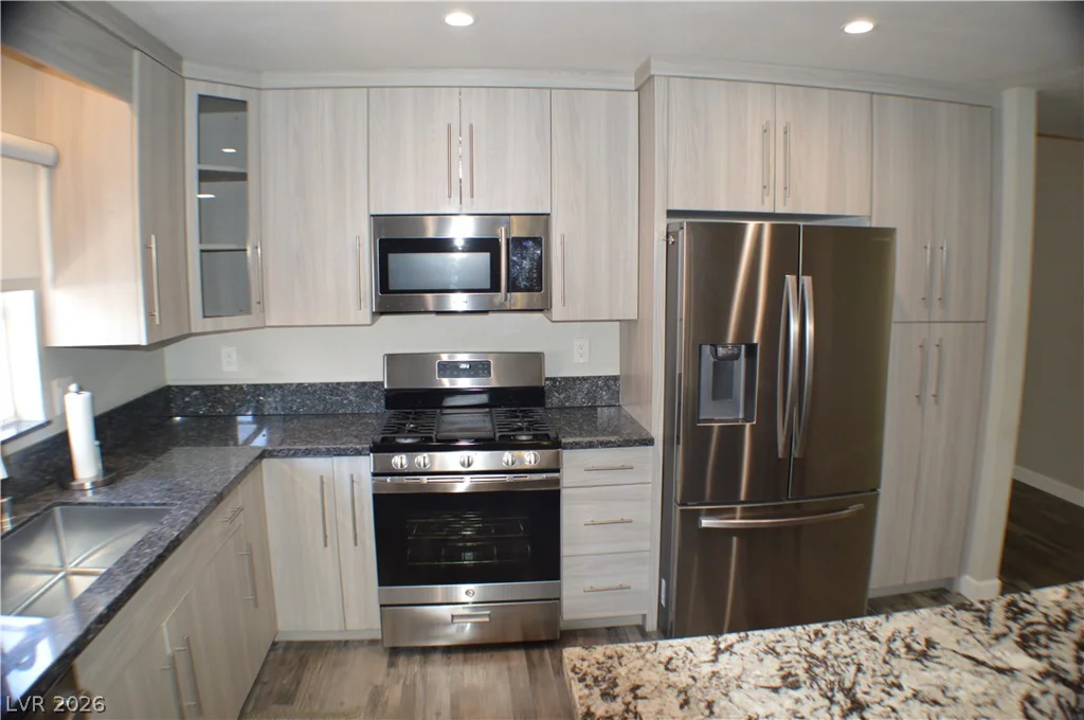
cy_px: 360
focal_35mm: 30
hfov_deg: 62.0
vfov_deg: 43.5
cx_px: 542
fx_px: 902
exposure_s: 1/60
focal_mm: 20
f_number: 3.8
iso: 800
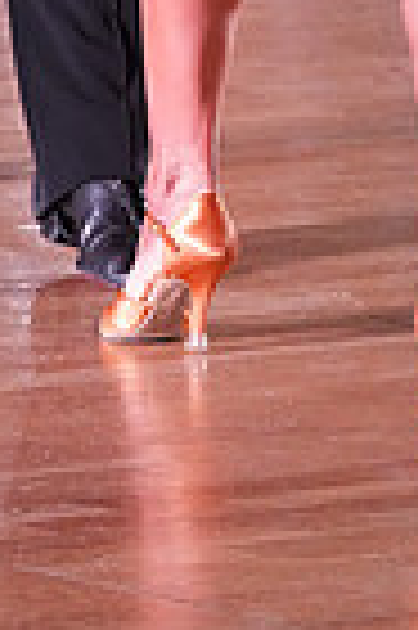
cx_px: 92
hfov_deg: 2.4
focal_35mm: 560
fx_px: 9777
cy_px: -536
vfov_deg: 3.7
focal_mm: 135
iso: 4000
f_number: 4.5
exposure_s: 1/200
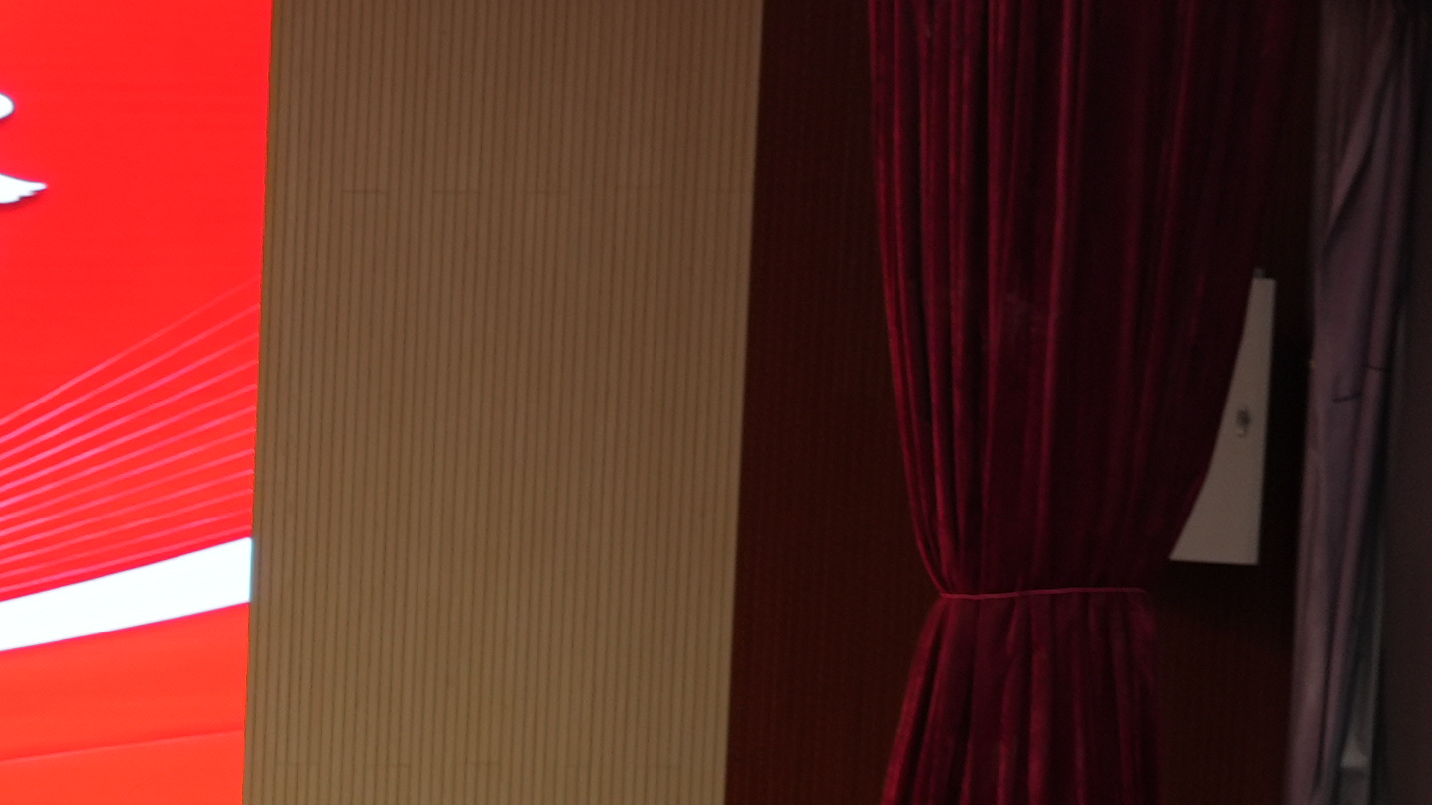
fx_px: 6948
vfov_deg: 6.6
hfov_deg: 10.6
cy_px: 747
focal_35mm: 183
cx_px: -1554
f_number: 4
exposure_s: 1/40
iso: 250
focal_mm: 36
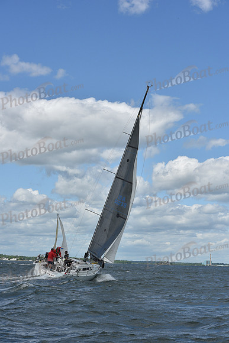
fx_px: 667
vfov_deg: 28.8
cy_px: 172
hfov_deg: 19.5
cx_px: 114
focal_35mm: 70
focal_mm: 70
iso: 320
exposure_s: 1/1250
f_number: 9
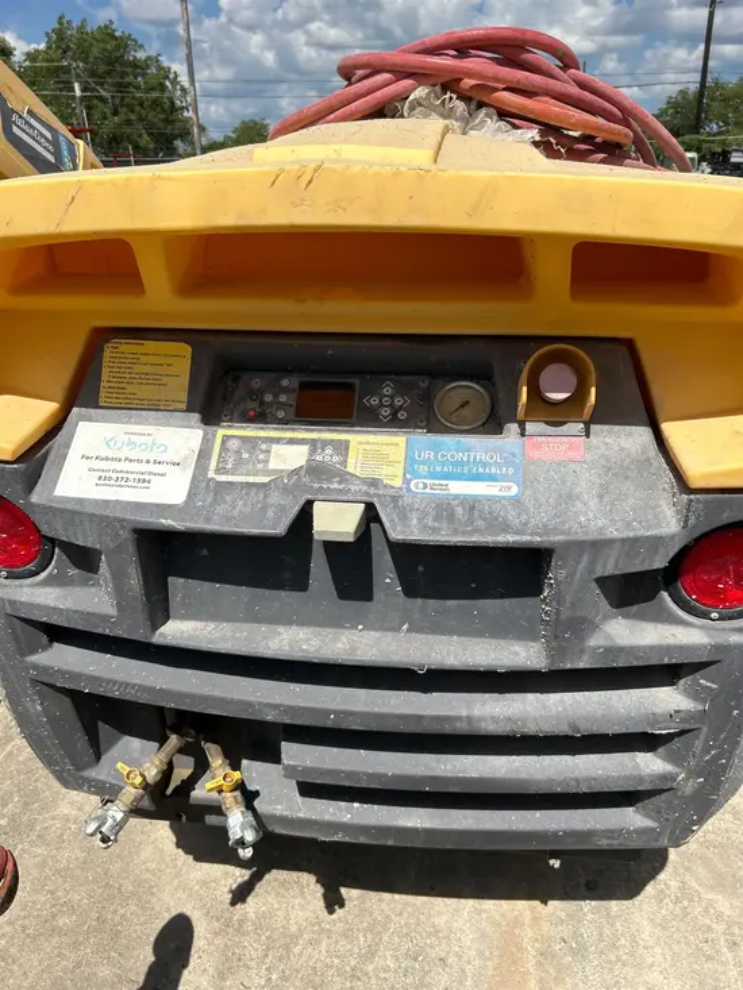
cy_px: 495
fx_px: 744
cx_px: 372
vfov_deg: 67.3
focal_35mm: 26
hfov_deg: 53.1
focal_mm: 5.7
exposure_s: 1/6579
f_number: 1.5
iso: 50
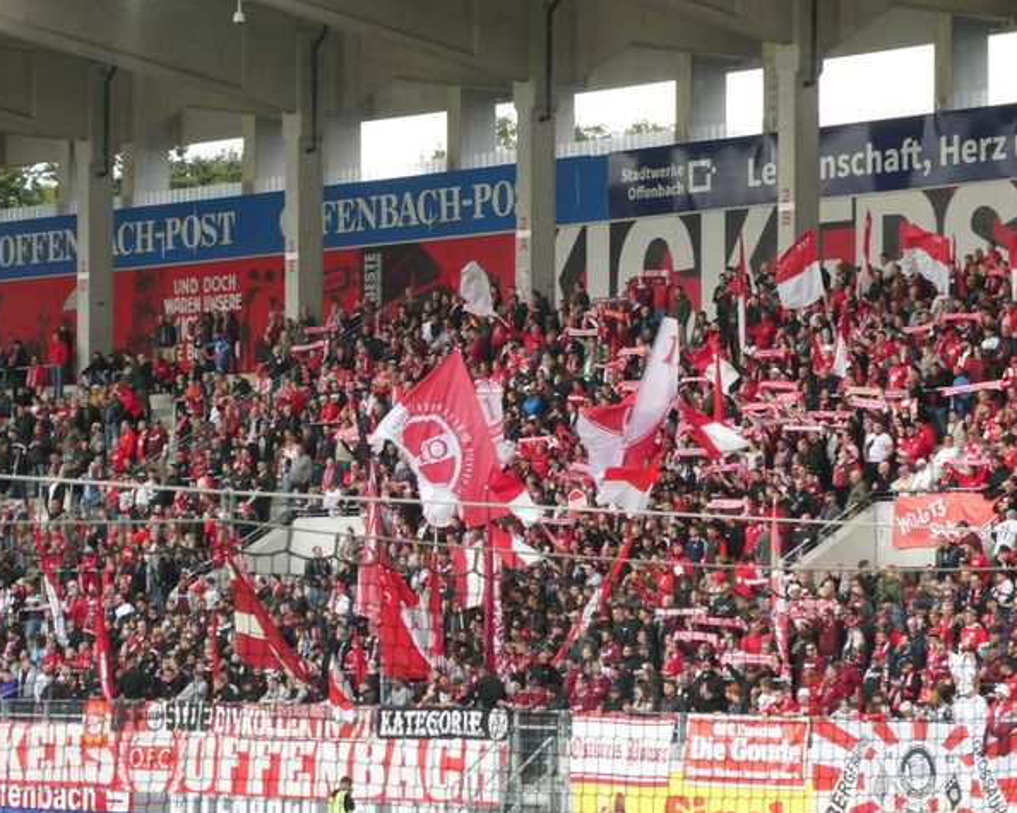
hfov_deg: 13.6
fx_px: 4273
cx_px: 529
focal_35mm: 142
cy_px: 409
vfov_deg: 10.9
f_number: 5.3
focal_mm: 24.2
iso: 320
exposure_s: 1/80
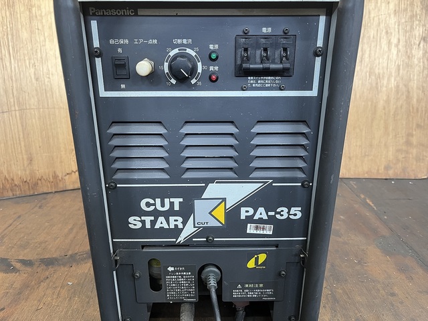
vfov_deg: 53.1
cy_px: 160
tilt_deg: -19.7
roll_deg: -0.2
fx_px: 321
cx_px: 214
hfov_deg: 67.3
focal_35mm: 26
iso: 250
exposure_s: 1/60
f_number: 1.6
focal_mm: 5.1
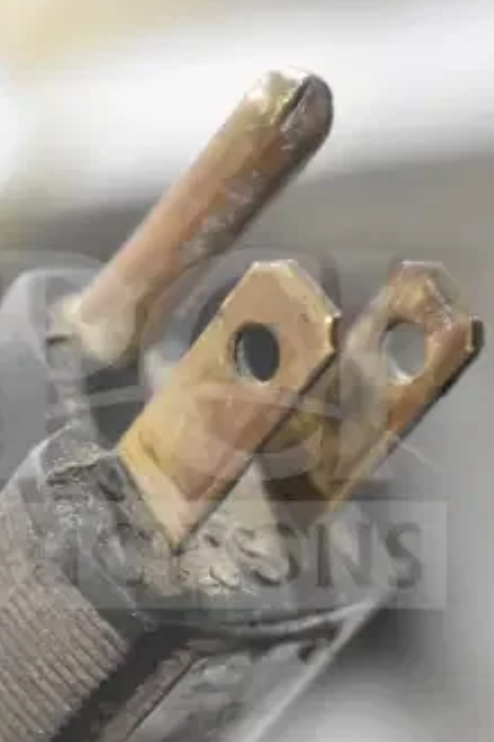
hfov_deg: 9.0
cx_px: 192
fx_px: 3151
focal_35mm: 153
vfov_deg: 13.4
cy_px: 430
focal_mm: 55
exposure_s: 1/125
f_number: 7.1
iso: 6400
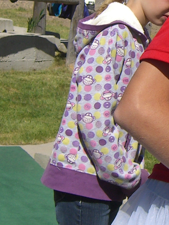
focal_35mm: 148
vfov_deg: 13.3
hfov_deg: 9.7
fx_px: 963
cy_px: 61
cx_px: 271
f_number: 4
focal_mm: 7.9
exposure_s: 1/1000
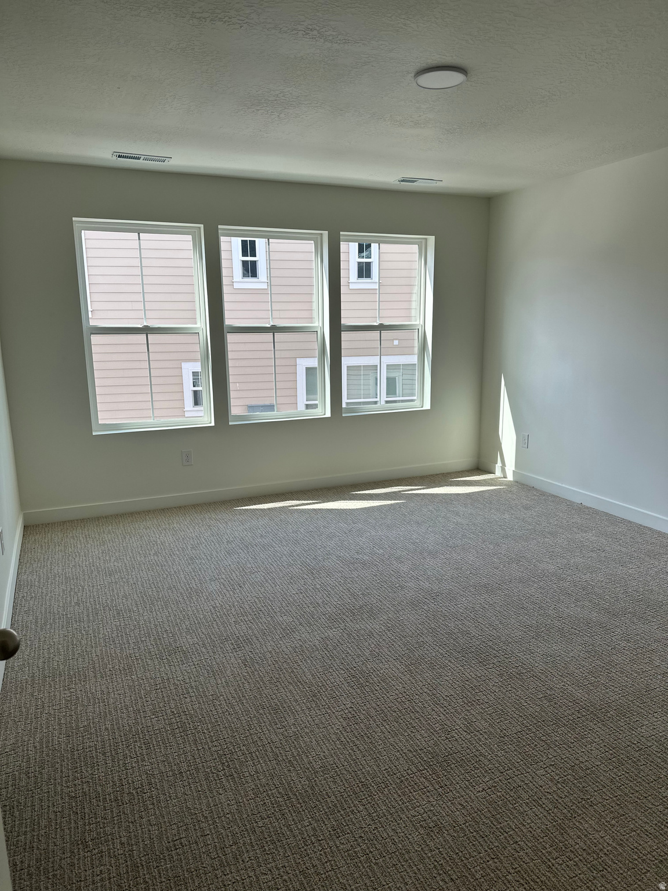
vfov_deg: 71.6
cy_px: 446
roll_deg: +0.6
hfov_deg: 56.8
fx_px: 618
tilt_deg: -9.1
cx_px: 334
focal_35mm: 24
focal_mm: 6.86
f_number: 1.78
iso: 80
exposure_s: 1/685
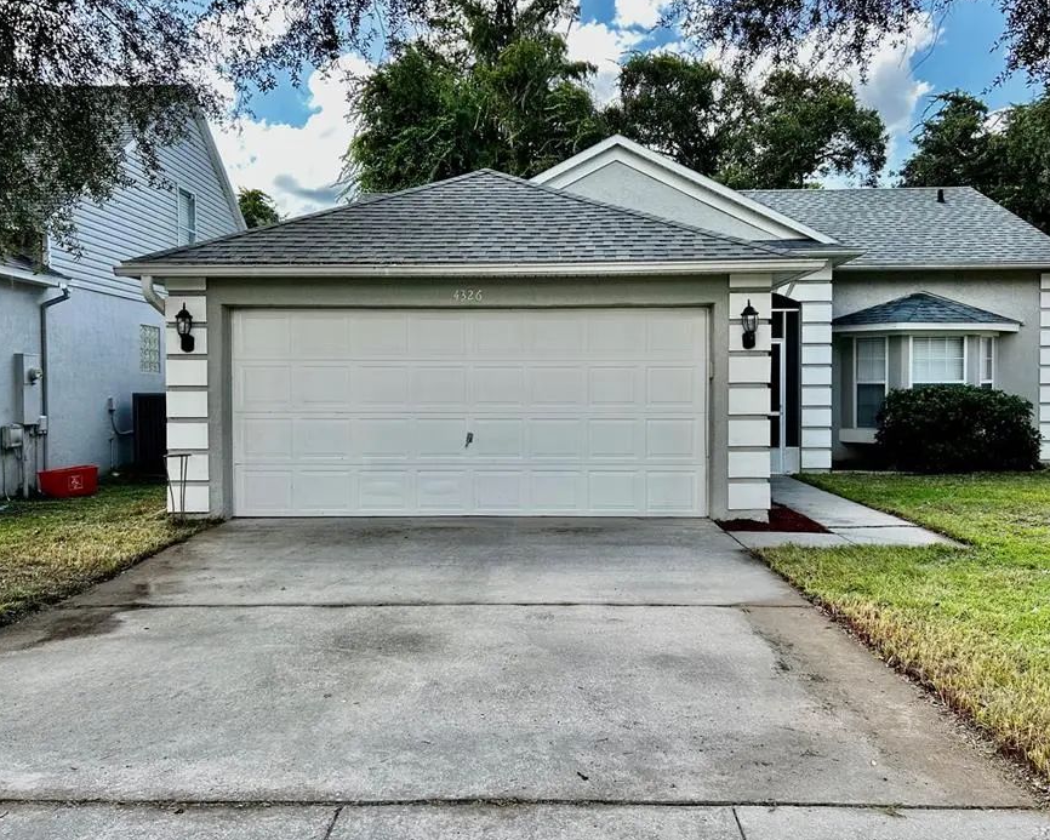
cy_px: 401
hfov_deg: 58.8
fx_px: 932
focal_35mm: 30
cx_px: 537
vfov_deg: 48.5
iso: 50
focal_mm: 5.7
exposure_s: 1/1209
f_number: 1.5
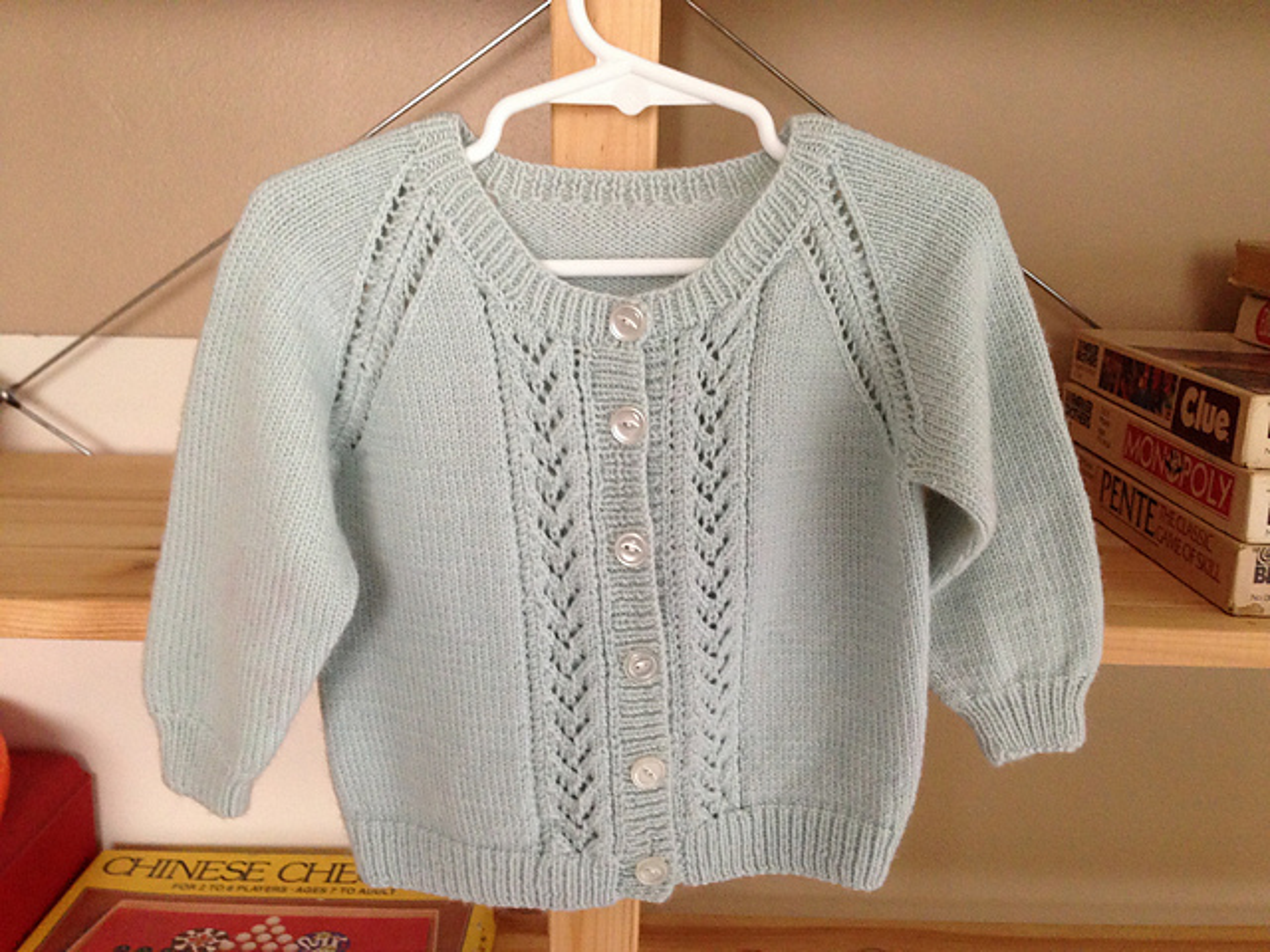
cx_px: 635
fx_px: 1211
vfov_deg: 42.9
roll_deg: -1.9
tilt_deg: -14.2
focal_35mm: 33
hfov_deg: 55.4
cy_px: 476
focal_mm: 4.12
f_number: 2.4
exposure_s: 1/20
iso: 250
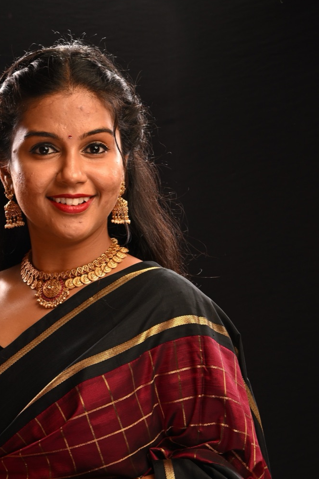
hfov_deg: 12.8
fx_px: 1424
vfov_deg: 19.0
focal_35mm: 107
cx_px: 88
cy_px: 353
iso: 100
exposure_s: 1/200
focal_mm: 67
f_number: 11
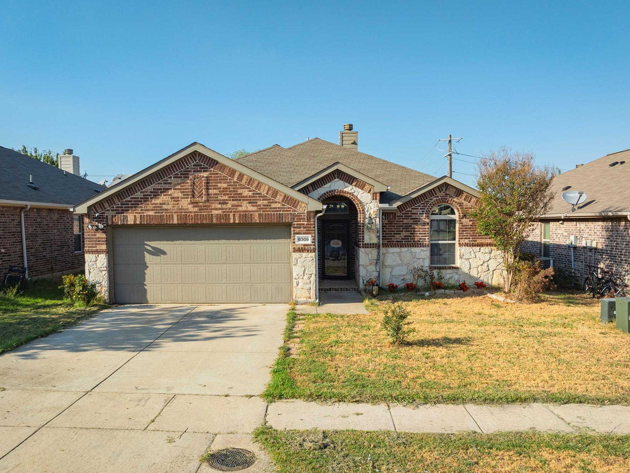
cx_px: 309
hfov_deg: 63.4
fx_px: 510
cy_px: 249
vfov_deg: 49.7
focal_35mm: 28
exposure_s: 1/240
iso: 100
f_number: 7.1
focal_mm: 12.29
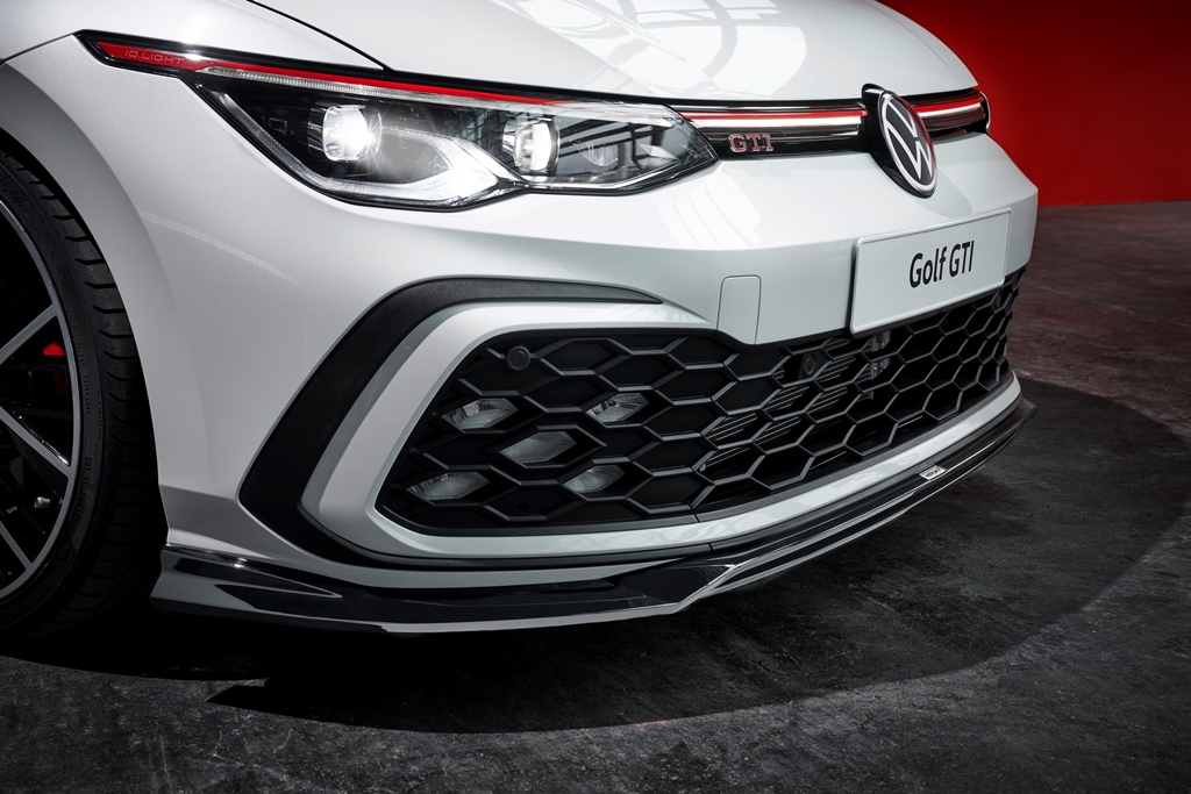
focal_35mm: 50
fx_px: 1654
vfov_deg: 27.0
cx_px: 596
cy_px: 397
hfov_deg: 39.6
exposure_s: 1/13
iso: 100
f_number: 11
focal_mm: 50
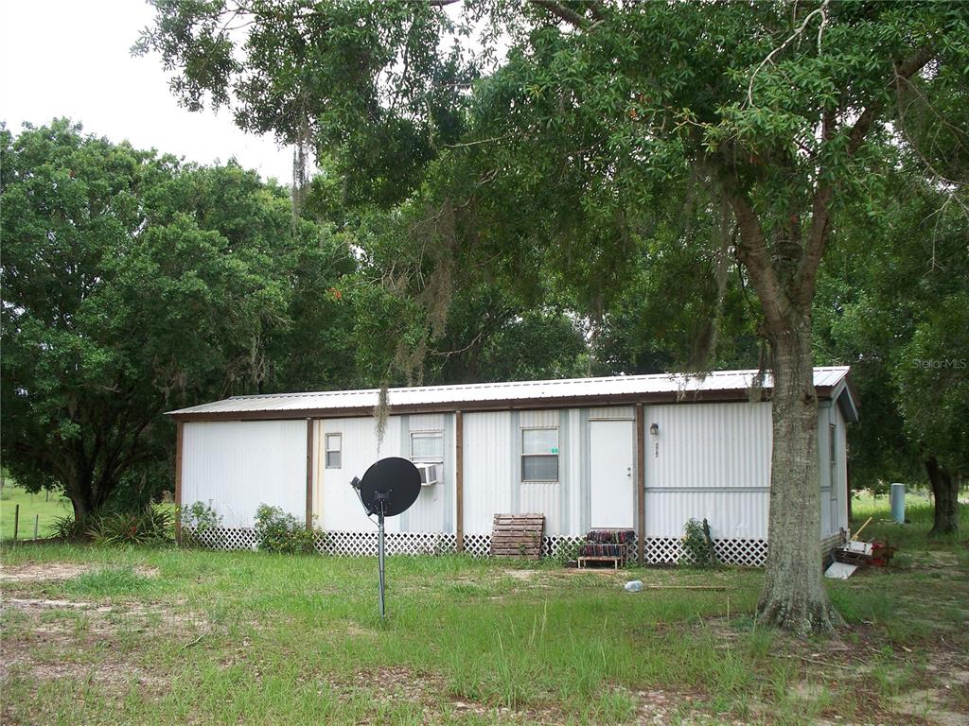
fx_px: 1008
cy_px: 363
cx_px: 484
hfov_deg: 51.4
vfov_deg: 39.7
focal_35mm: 36
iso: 64
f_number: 2.8
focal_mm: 7.54
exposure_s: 1/160
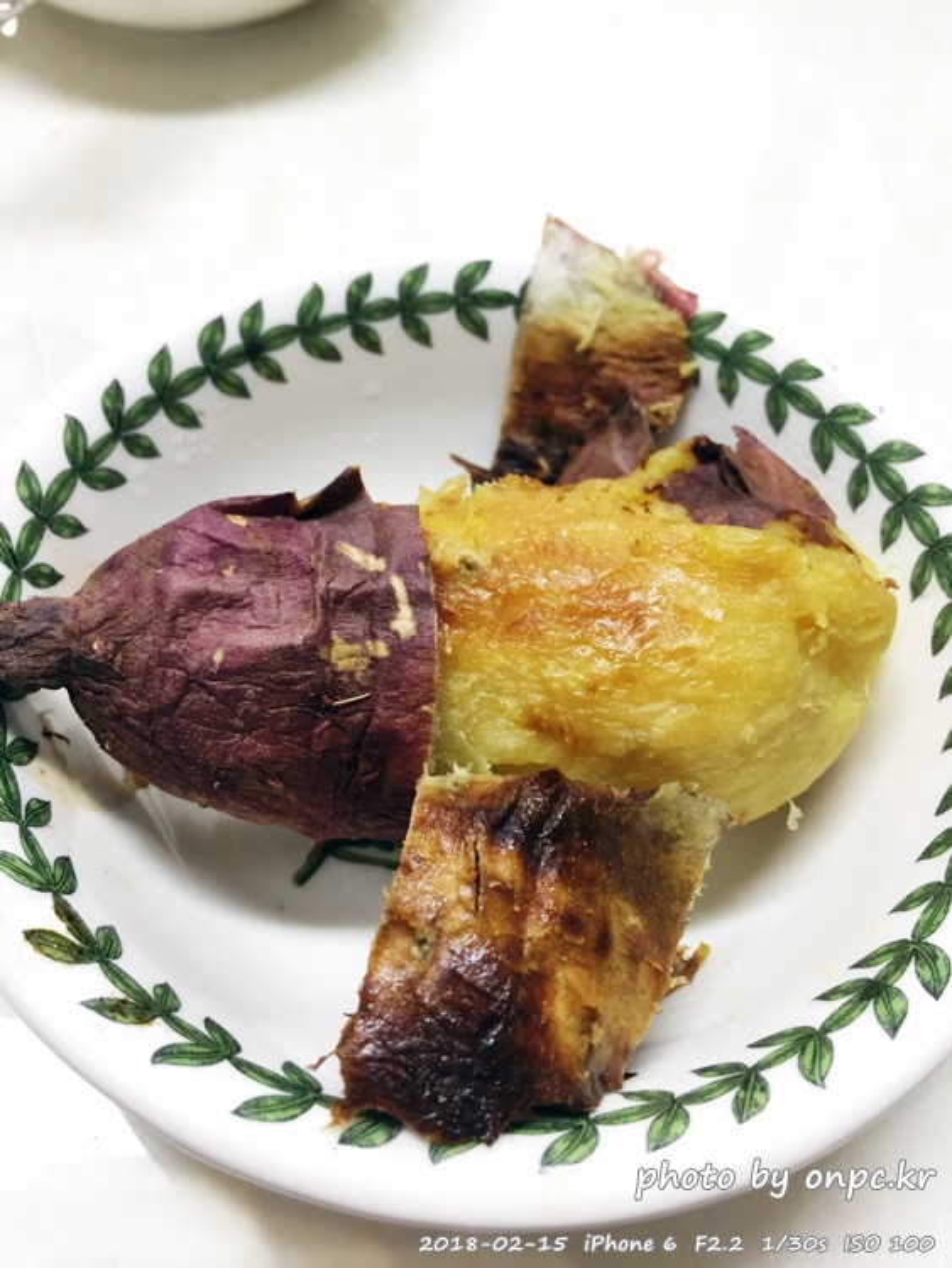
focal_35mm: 29
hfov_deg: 48.3
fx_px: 1063
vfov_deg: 61.6
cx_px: 476
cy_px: 634
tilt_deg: -53.6
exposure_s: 1/30
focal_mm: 4.15
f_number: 2.2
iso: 100
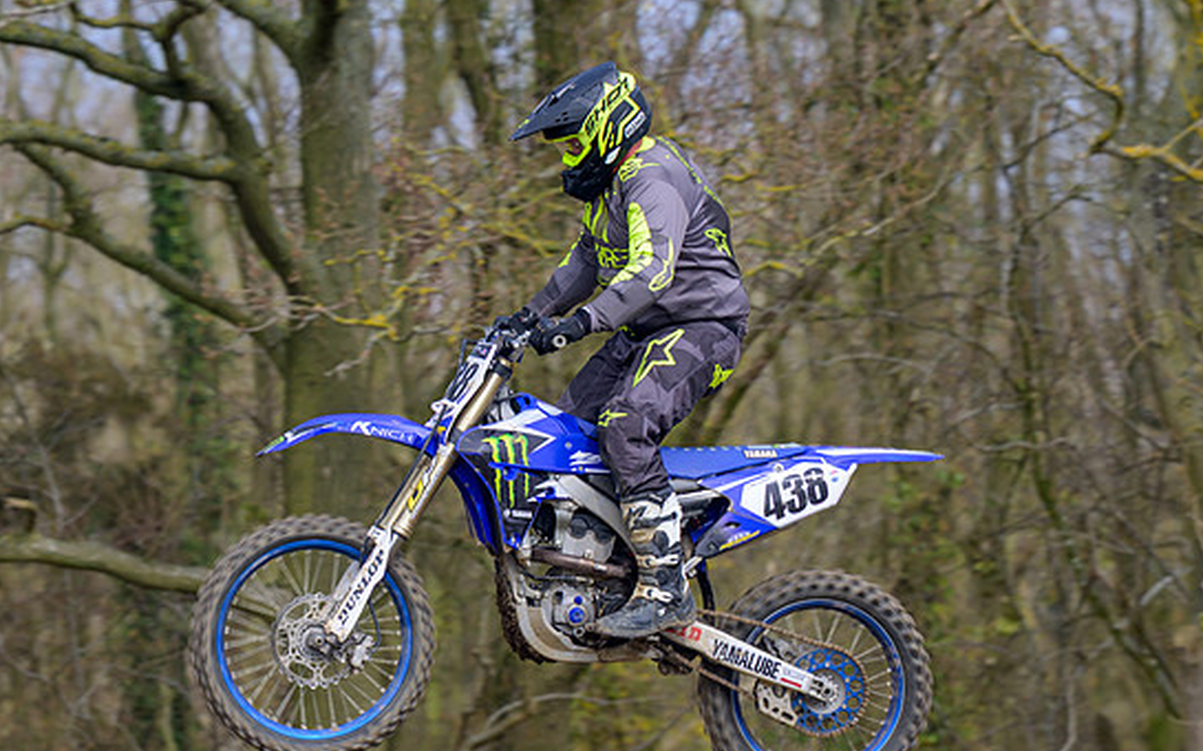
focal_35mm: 286
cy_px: 308
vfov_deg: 4.6
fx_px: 9372
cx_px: 604
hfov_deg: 7.3
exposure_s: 1/500
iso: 100
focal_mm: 140
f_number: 4
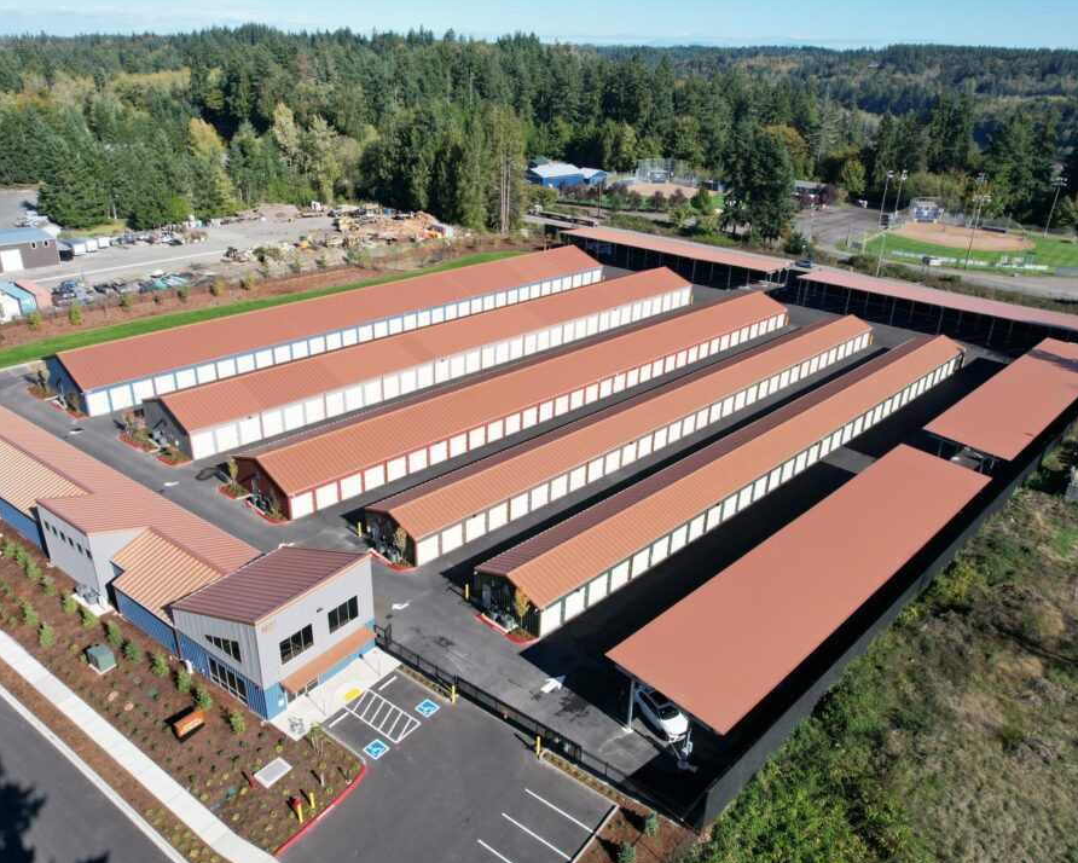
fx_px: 798
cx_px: 515
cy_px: 432
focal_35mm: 25
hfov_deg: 68.1
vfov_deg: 56.8
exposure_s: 1/2000
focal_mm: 8.38
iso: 200
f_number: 2.8
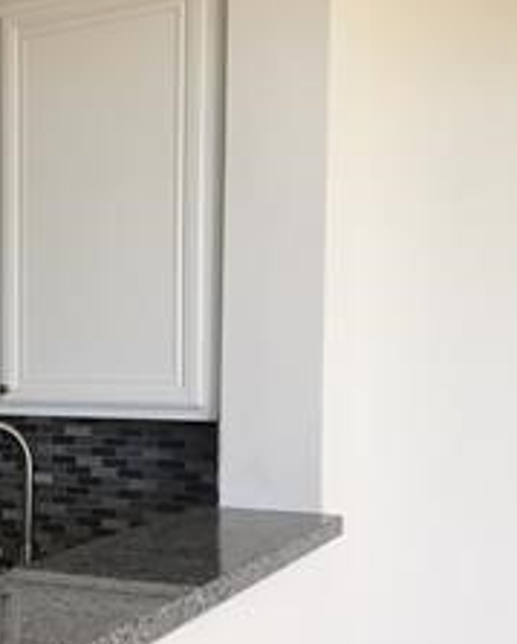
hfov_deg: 24.4
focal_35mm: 57
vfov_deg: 32.8
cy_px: 412
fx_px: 1088
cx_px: -90
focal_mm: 4.15
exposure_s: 1/30
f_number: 2.2
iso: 32
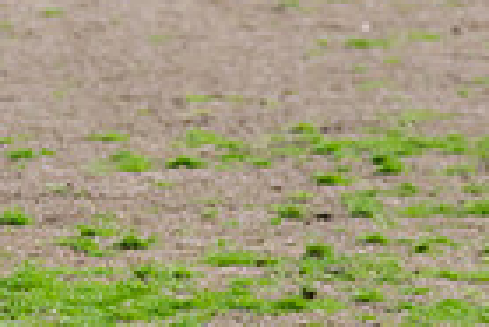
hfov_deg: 1.9
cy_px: 6
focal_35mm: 1065
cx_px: -290
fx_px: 14481
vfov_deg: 1.3
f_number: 6.3
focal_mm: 210
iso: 800
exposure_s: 1/1600
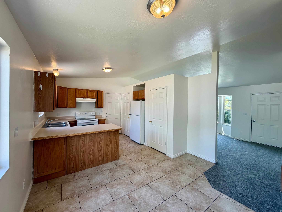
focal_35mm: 14
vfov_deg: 85.7
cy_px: 106
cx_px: 141
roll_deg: -0.7
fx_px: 114
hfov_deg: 102.1
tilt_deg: -1.1
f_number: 2.2
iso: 80
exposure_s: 1/120
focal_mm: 2.22
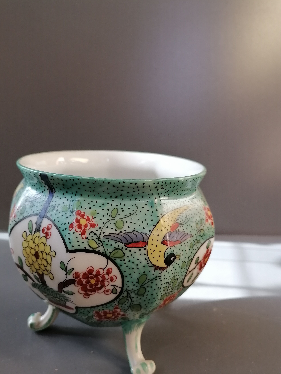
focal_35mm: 31
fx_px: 336
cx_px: 136
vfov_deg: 58.1
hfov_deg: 45.4
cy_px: 217
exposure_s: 1/120
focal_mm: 5.4
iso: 100
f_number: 1.8
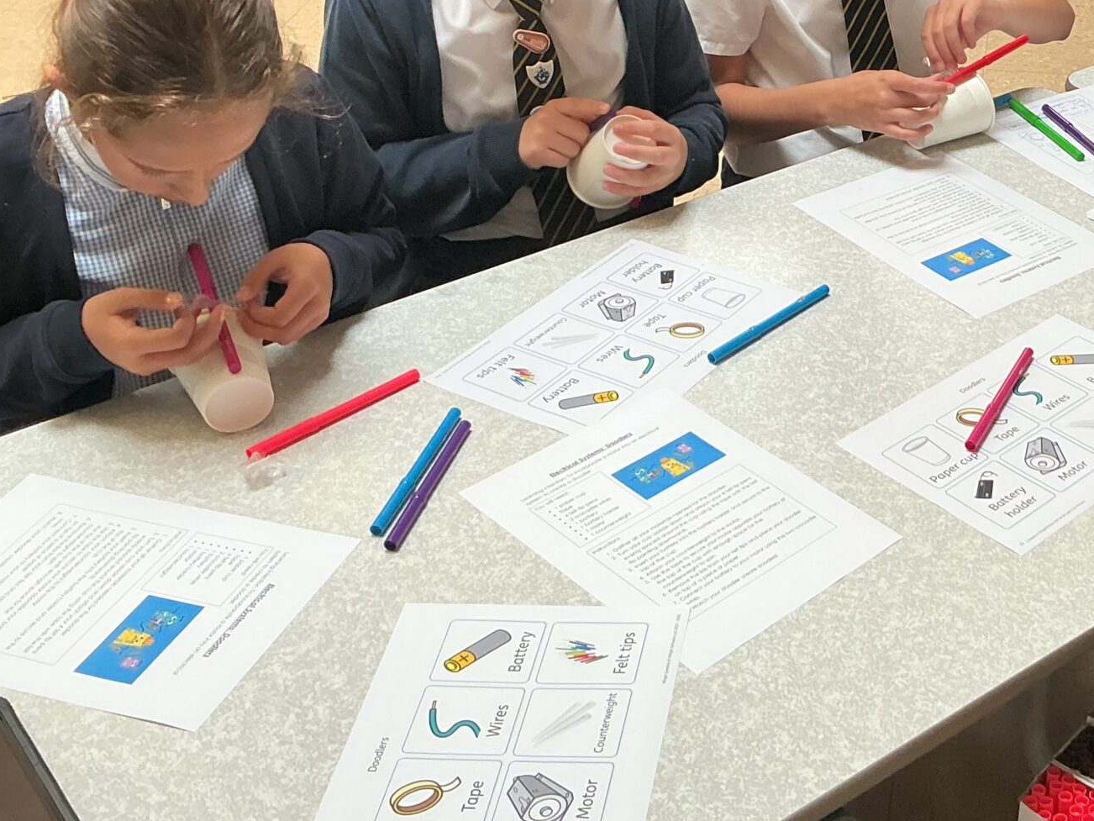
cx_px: 964
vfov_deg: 25.3
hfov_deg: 32.3
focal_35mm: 57
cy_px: 170
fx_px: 1802
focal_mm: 3
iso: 50
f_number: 1.8
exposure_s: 1/100
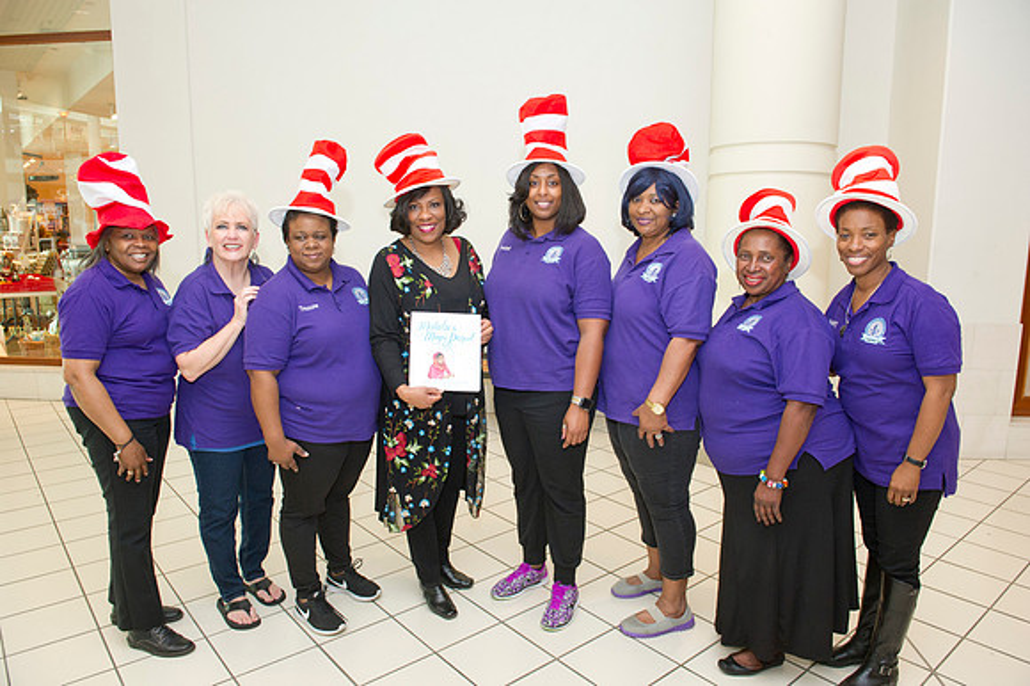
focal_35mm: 24
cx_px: 515
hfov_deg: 73.8
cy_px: 343
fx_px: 686
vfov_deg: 53.1
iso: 1250
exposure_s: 1/200
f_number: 5.6
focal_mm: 24
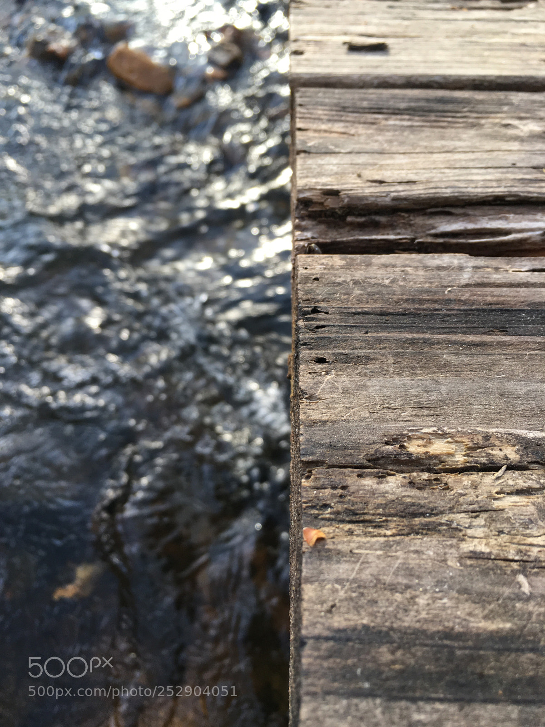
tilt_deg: -54.1
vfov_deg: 61.7
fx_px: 609
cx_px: 272
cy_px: 364
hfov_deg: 48.2
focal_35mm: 29
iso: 40
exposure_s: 1/120
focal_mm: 4.15
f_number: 2.2
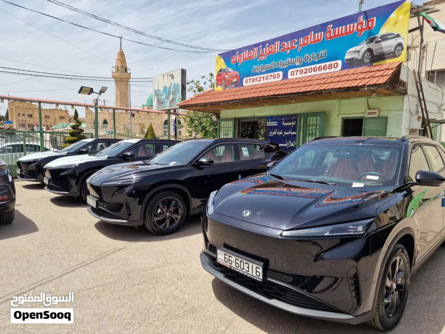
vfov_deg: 58.9
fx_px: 296
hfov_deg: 73.9
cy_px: 167
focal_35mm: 23
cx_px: 222
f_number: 1.8
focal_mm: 6.4
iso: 50
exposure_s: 1/1092
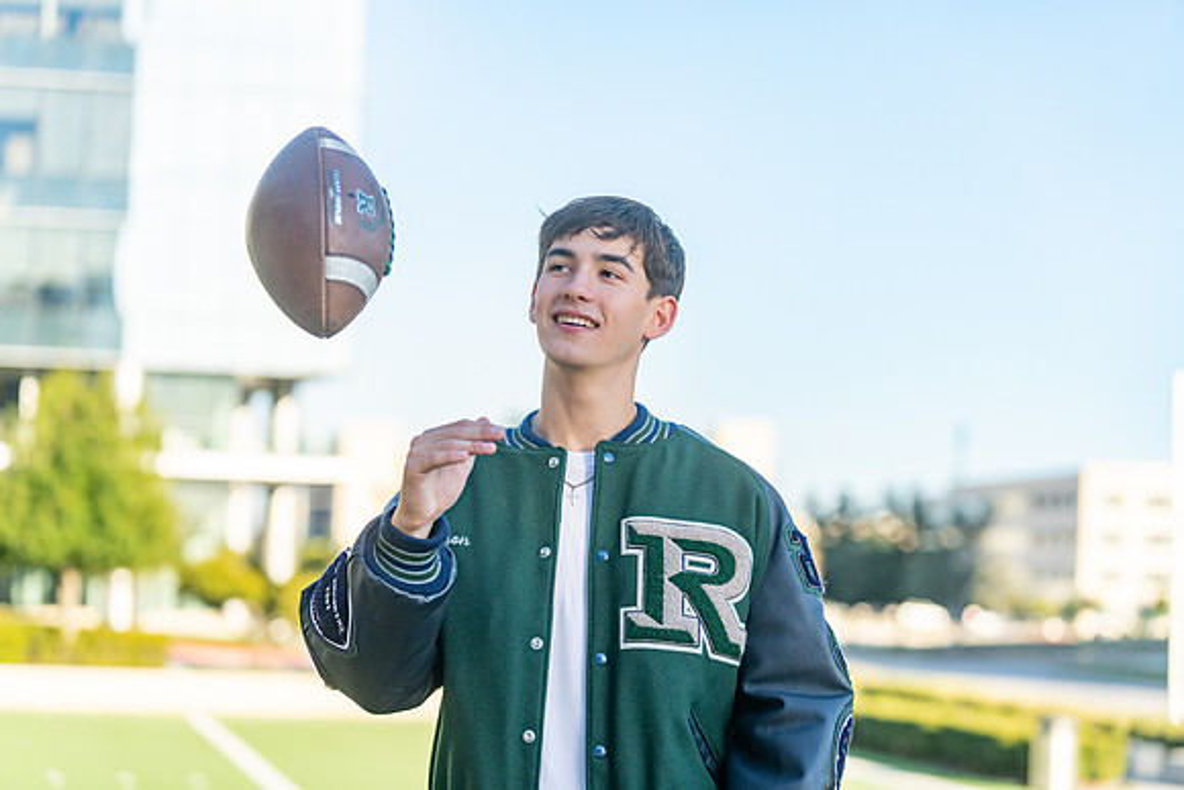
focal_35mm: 93
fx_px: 3059
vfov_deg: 14.7
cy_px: 395
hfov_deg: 21.9
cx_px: 592
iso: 250
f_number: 3.2
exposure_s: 1/1000
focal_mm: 93
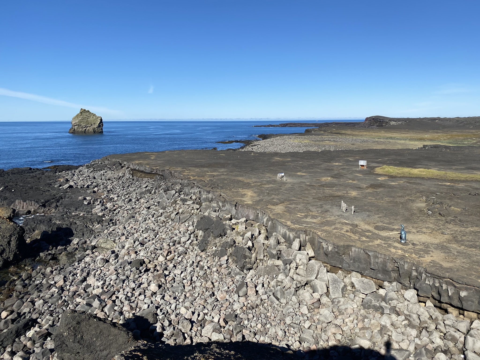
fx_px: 361
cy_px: 180
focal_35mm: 26
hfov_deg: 67.3
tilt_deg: -6.6
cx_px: 240
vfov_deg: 53.1
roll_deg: +1.0
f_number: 1.8
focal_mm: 4.25
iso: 32
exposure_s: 1/3300
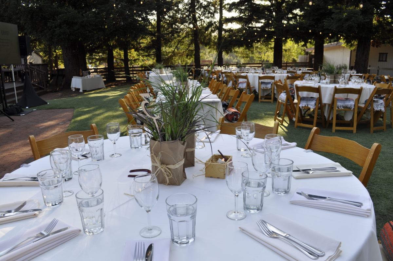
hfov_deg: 67.4
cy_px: 130
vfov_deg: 47.8
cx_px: 196
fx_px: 294
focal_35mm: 27
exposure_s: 1/100
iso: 200
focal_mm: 18
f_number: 8
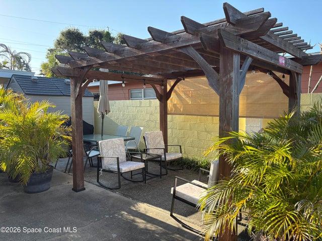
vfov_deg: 53.1
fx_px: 242
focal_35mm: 26
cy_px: 120
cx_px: 161
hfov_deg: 67.3
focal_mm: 5.96
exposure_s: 1/987
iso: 64
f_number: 1.6
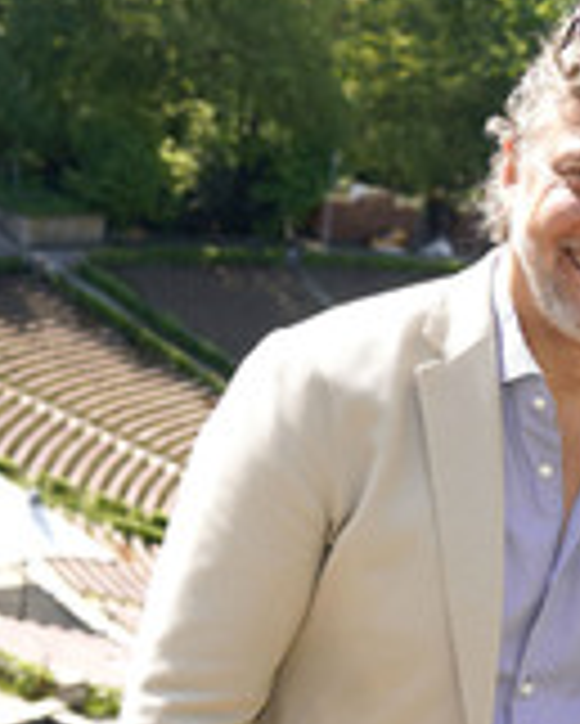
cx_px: 708
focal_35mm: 92
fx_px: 1972
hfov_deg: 16.0
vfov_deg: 20.6
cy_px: 571
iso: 100
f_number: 4.5
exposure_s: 1/250
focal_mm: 35
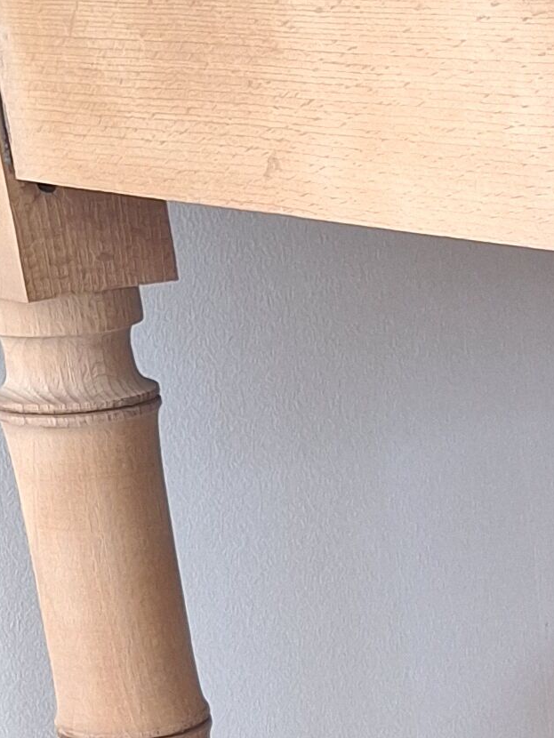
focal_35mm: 113
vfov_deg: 16.4
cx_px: 1031
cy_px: 987
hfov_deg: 12.0
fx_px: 2410
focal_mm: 5.54
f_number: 1.8
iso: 125
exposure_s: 1/50
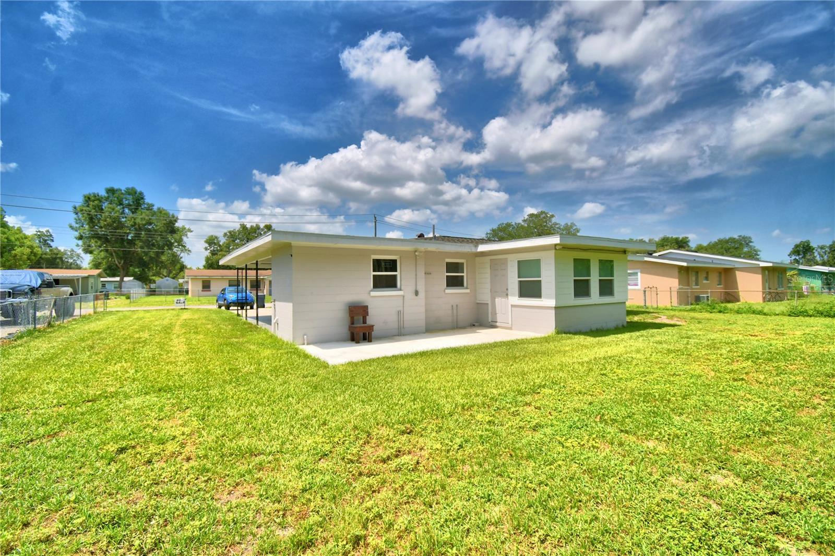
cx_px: 418
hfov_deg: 100.4
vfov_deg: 77.3
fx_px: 348
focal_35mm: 15
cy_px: 278
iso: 100
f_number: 4.5
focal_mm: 10
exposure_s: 1/1600
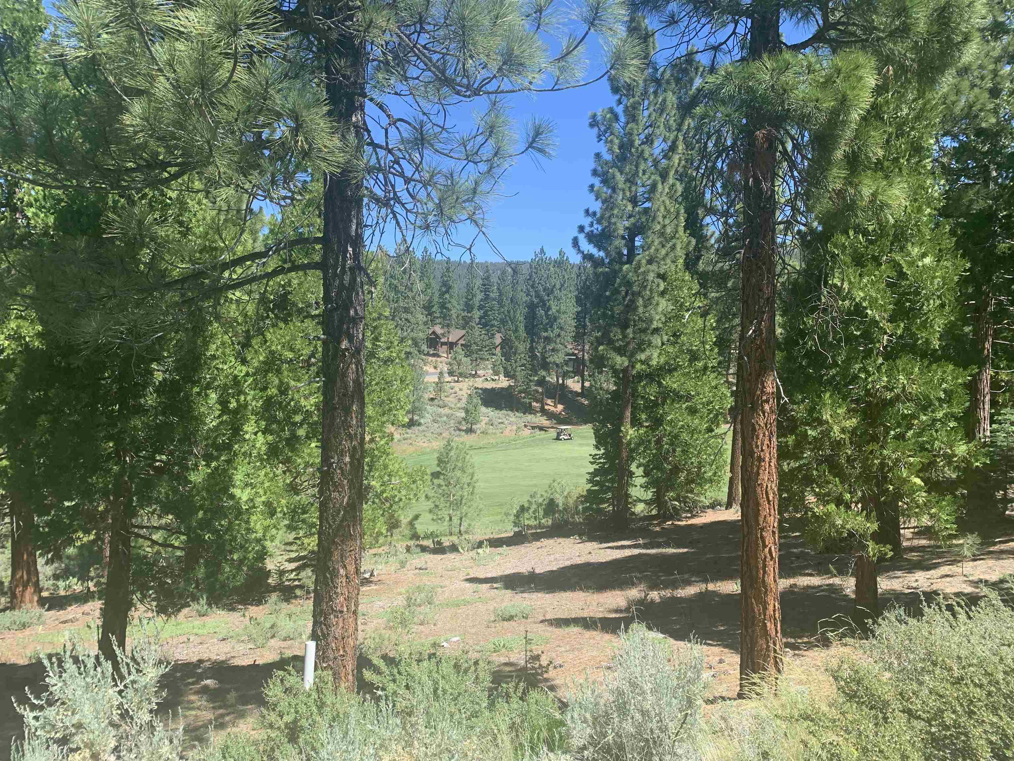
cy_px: 380
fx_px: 762
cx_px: 507
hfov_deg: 67.3
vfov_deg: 53.1
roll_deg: -2.4
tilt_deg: -1.9
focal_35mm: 26
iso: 25
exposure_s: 1/835
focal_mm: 4.25
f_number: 1.8
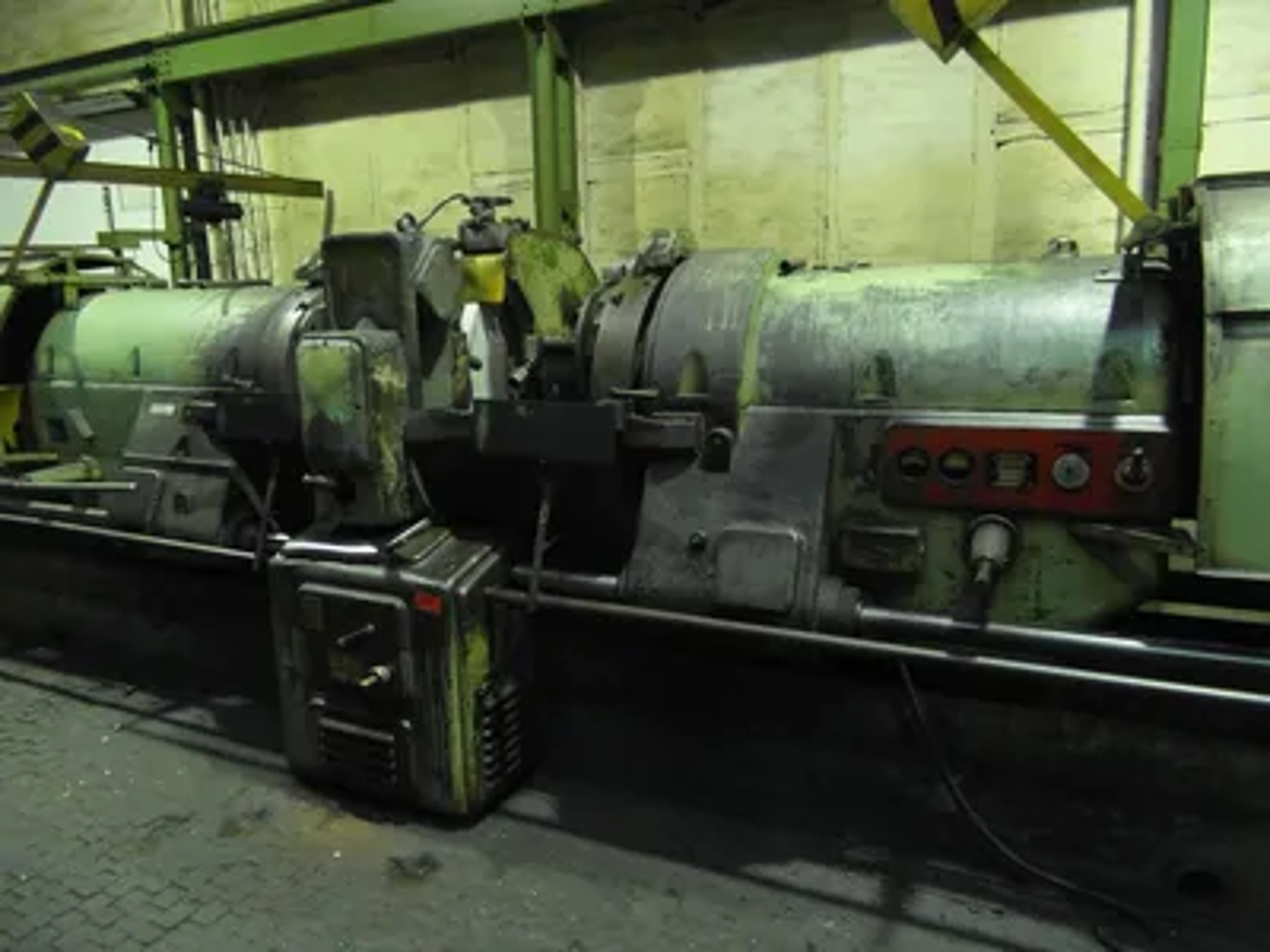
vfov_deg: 58.9
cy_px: 476
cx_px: 635
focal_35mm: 23
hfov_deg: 73.9
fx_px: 844
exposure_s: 1/30
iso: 800
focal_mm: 4.1
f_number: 2.8
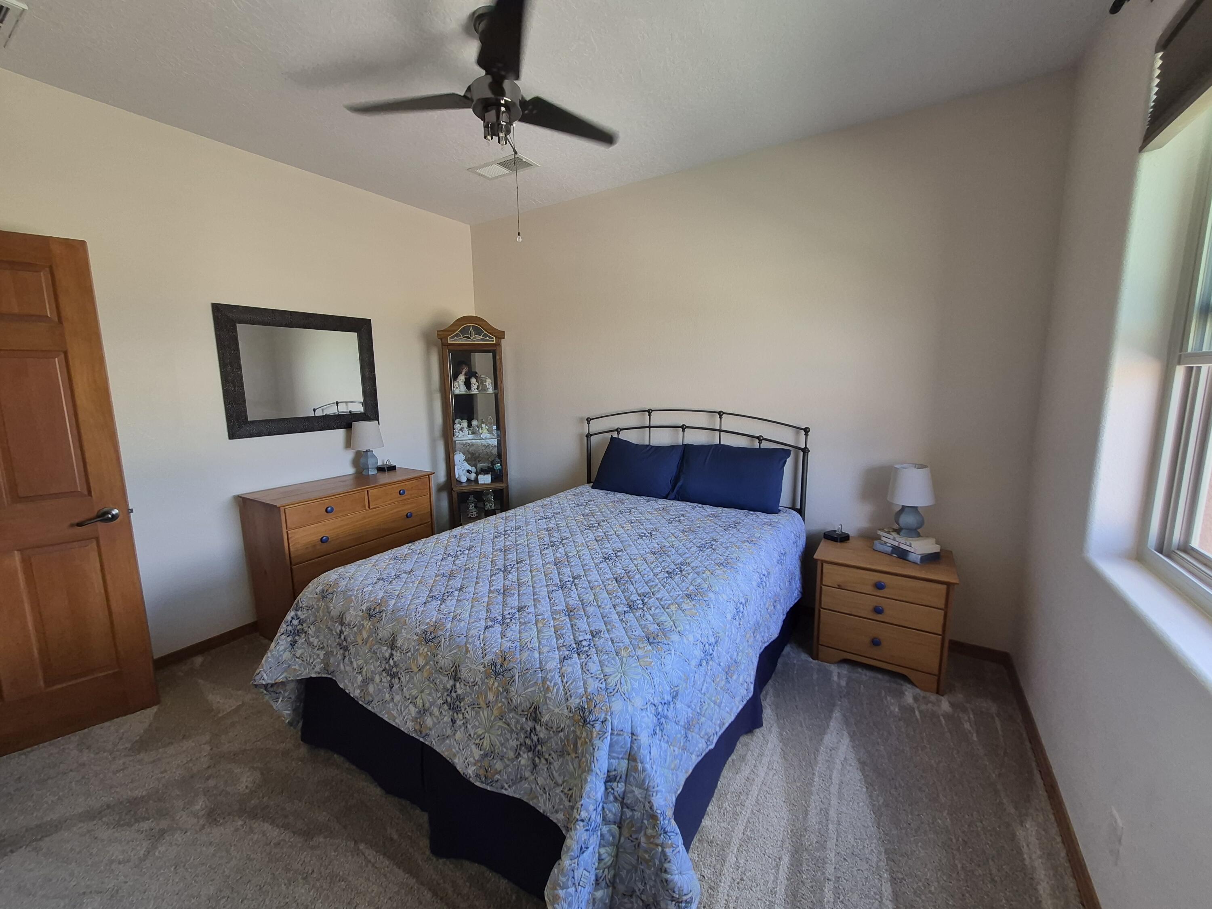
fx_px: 455
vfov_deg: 89.9
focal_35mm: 13
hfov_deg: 106.2
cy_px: 454
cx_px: 606
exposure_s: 1/60
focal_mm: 1.74
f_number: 2.2
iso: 80
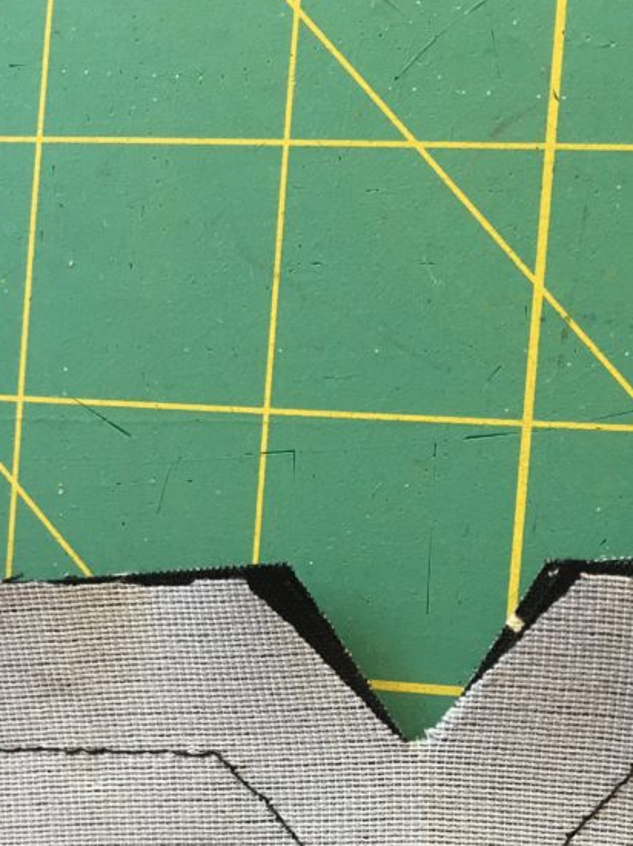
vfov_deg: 33.7
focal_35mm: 54
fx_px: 1318
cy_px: 754
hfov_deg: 26.7
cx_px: 475
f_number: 2.2
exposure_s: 1/30
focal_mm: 4.15
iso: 64
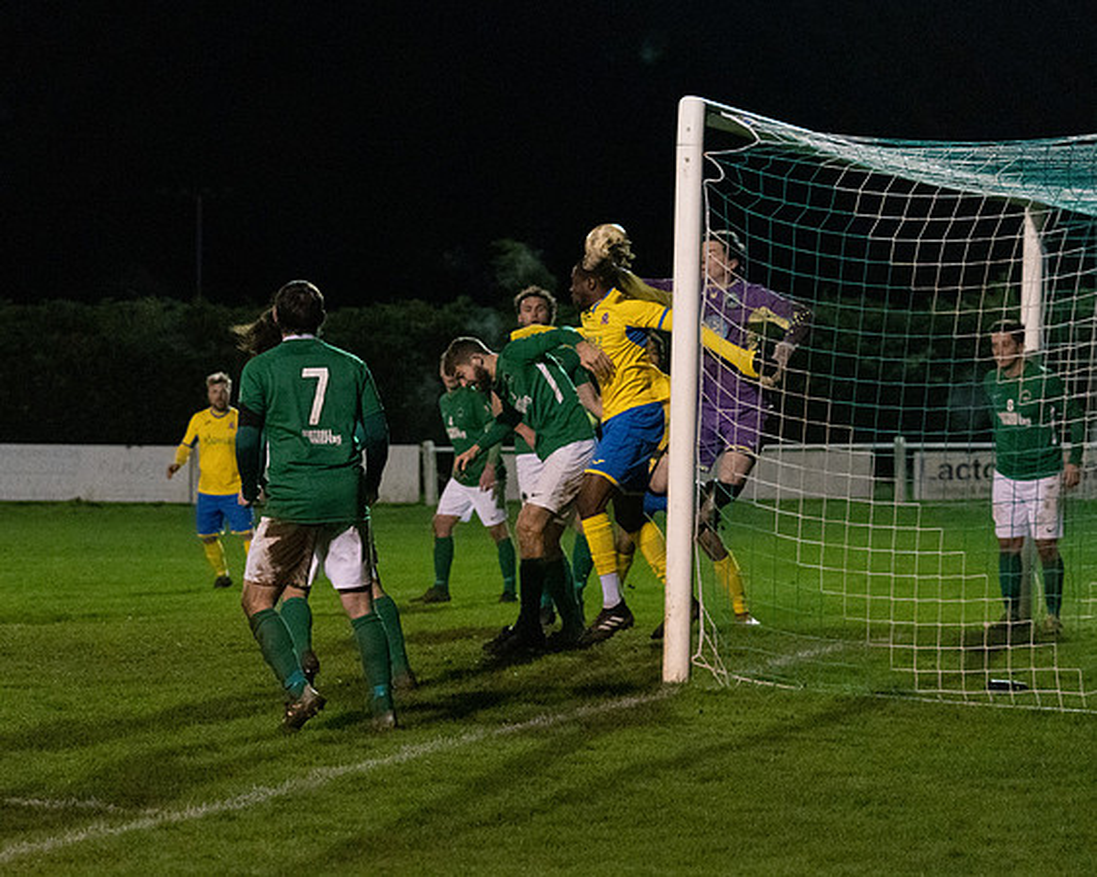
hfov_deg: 14.5
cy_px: 435
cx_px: 410
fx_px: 4309
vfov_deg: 11.6
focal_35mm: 133
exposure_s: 1/640
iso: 5000
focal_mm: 70
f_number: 2.8
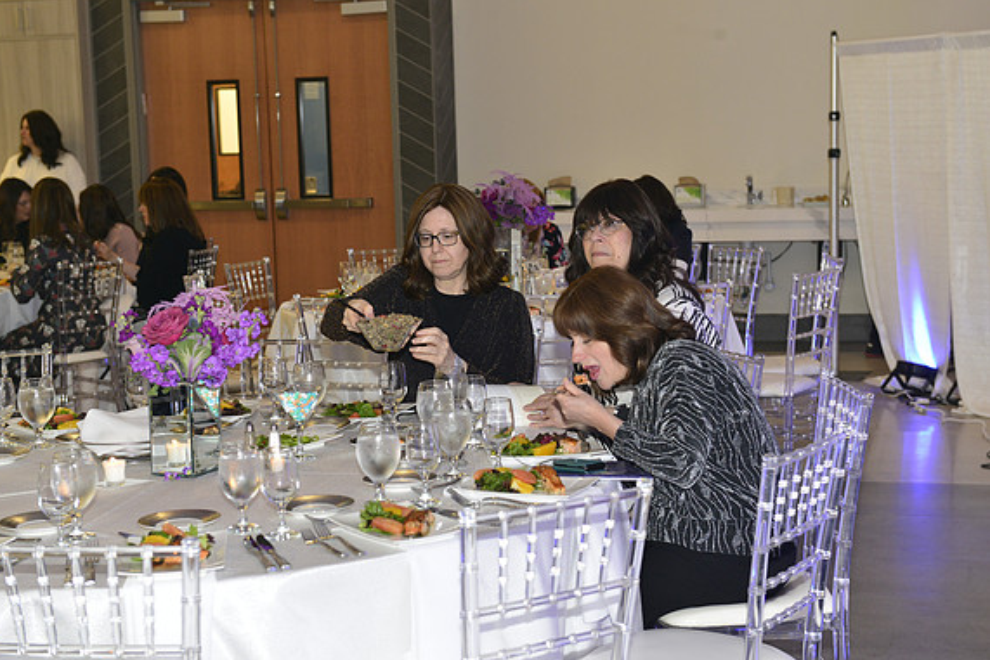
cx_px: 491
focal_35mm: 67
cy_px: 332
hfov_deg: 30.1
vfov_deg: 20.3
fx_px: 1843
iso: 1000
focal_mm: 66
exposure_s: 1/60
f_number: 5
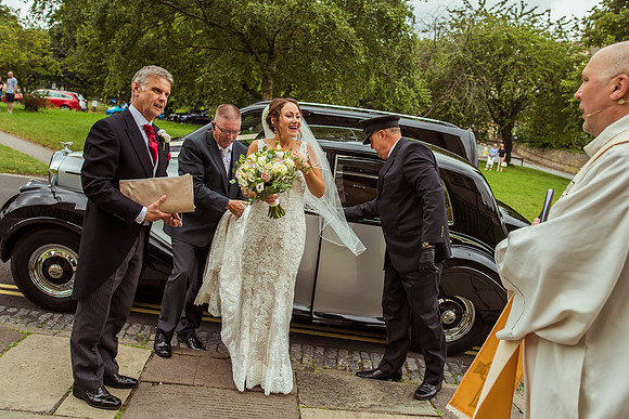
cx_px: 315
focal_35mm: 28
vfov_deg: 47.1
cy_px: 192
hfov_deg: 66.3
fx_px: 481
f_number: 3.5
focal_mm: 24
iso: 160
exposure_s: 1/1250
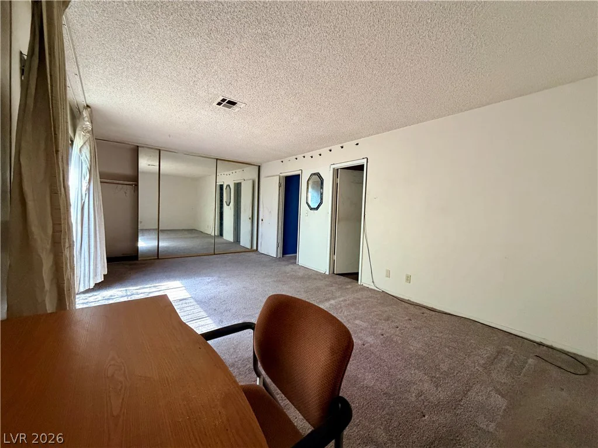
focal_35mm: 14
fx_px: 242
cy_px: 224
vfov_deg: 85.7
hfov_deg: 102.1
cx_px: 299
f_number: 2.2
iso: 640
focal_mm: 2.22
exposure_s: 1/60
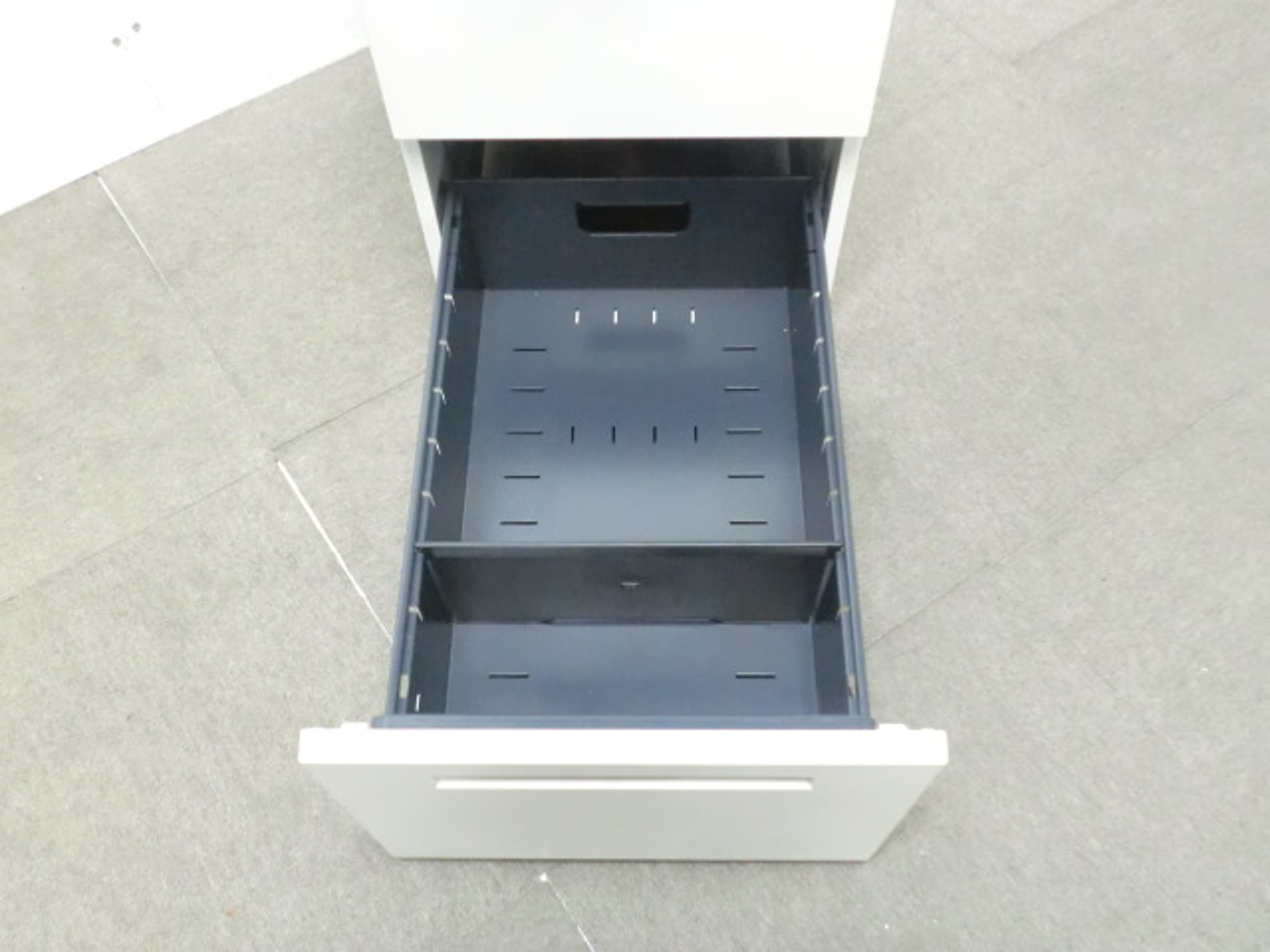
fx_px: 1174
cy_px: 476
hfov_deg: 56.8
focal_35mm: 32
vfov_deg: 44.2
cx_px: 635
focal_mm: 5.8
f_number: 3.5
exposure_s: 1/15
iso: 800
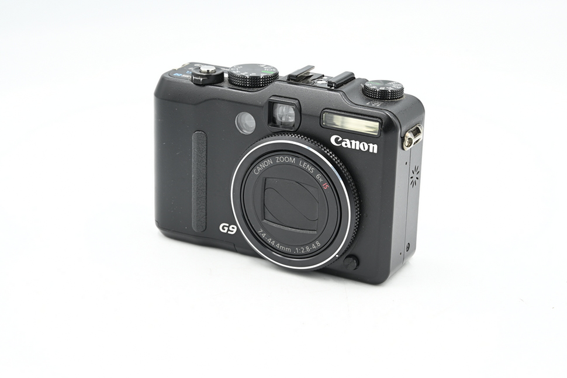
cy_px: 189
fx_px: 1181
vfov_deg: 18.2
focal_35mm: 75
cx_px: 284
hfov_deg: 27.0
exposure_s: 1/8
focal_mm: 75
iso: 100
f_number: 14
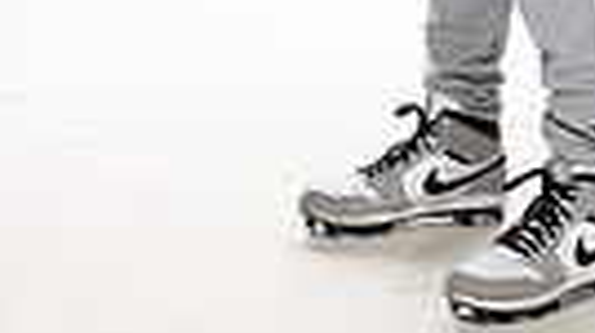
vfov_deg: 6.4
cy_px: -480
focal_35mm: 180
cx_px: 480
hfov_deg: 11.9
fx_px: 2836
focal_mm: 51
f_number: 6.3
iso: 400
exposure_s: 1/250
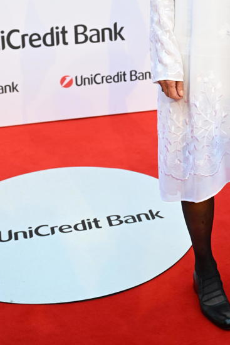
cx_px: 196
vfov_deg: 25.5
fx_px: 738
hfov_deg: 17.5
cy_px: 33
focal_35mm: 77
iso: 2500
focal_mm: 41
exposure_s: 1/500
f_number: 5
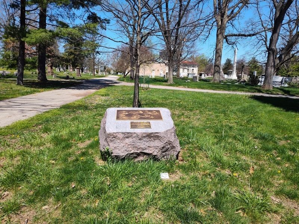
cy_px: 112
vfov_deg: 58.9
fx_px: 199
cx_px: 150
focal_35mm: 23
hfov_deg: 73.9
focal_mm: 5.56
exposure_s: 1/1156
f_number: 1.8
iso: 100
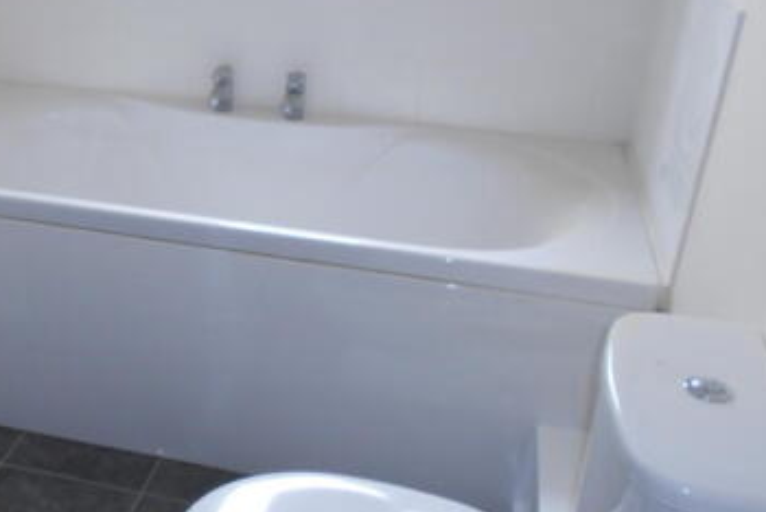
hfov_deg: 41.7
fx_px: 958
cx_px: 156
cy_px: 257
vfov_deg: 29.9
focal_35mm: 45
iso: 160
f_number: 3.2
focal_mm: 4.6
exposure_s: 1/30
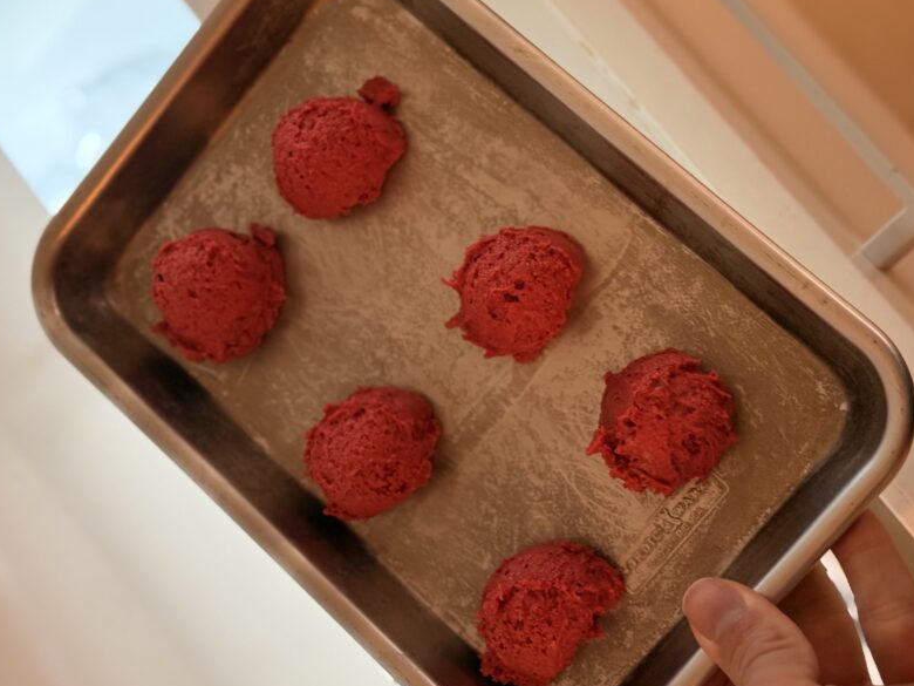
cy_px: 310
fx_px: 1663
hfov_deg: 30.7
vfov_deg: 23.3
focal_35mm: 63
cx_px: 421
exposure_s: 1/47
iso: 250
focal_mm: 6.76
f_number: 1.78
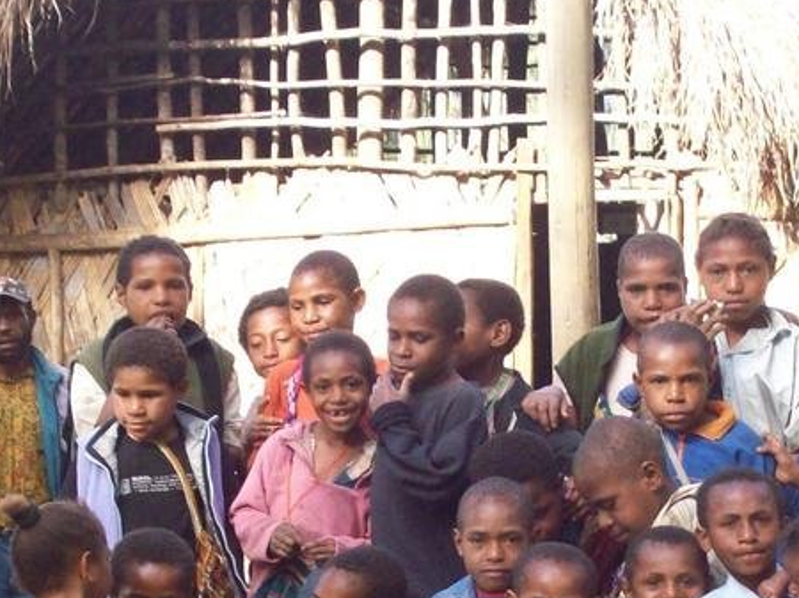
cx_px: 447
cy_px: 560
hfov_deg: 10.0
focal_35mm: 198
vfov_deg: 7.5
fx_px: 4568
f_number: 4.3
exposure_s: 1/163
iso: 200
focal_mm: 14.3
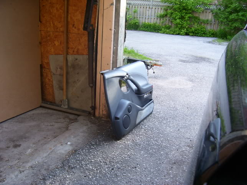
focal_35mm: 34
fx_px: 243
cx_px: 124
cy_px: 92
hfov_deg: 54.0
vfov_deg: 41.8
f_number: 2.7
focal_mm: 5.6
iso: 80
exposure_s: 1/90
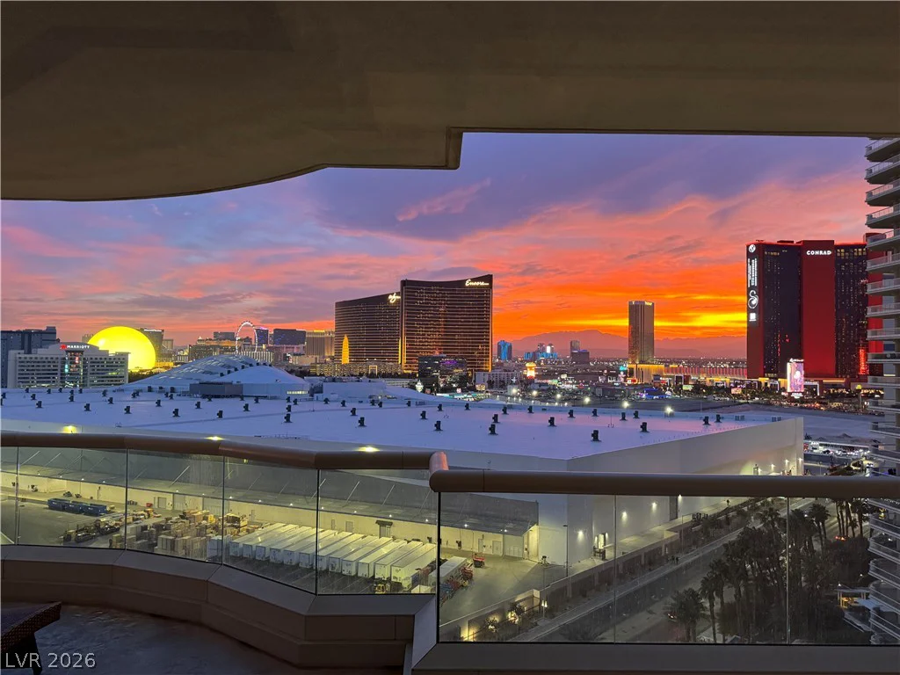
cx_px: 450
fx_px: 624
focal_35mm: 24
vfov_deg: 56.8
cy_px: 338
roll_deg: -0.2
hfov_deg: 71.6
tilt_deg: +1.8
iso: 400
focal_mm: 6.86
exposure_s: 1/60
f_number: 1.78
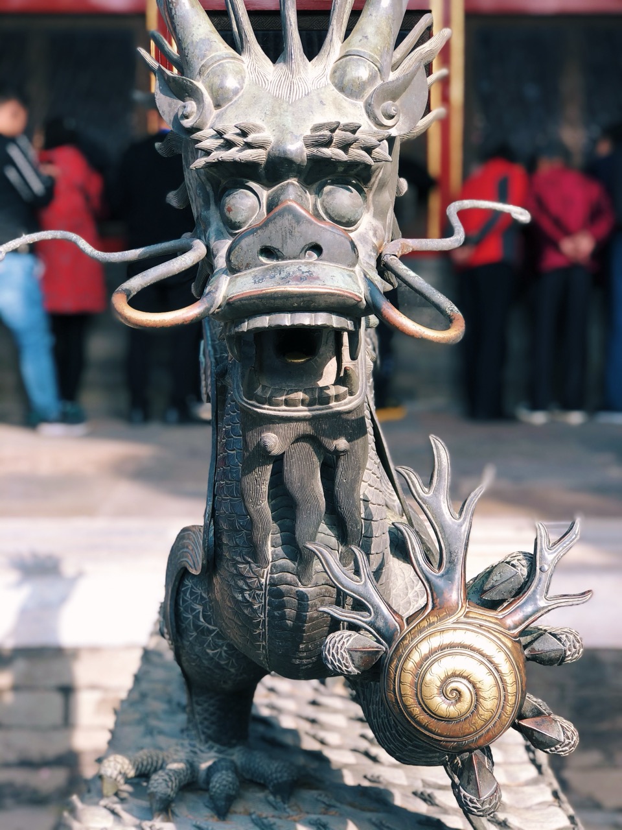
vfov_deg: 33.8
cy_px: 415
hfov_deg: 25.7
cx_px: 311
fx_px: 1366
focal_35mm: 57
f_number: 2.8
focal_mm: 6.6
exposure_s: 1/122
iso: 20
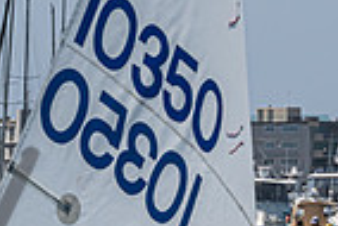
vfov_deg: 1.3
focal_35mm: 1050
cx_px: -55
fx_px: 9868
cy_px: 464
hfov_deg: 2.0
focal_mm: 200
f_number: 18
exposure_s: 1/400
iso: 250
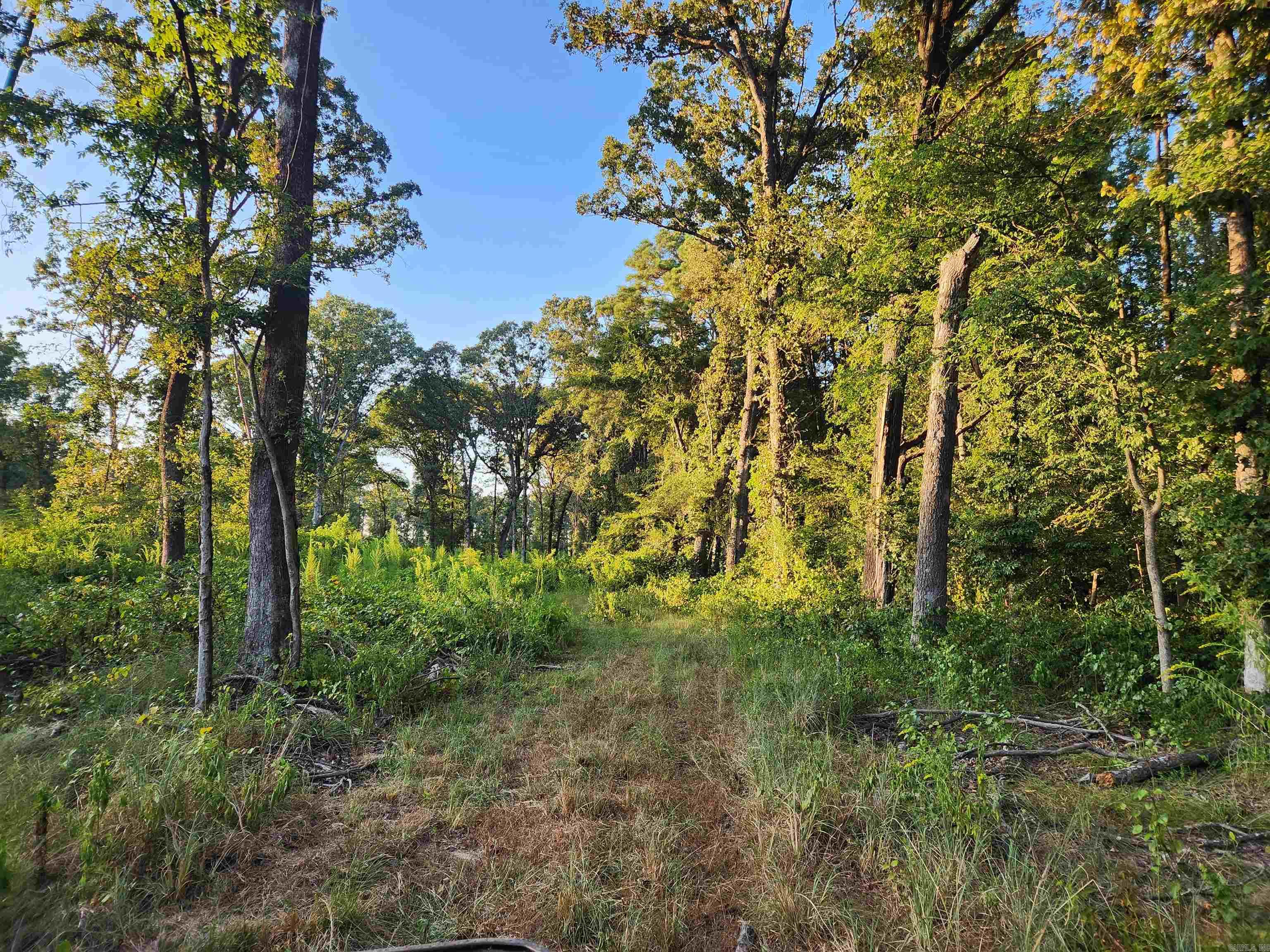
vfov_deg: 58.9
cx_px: 635
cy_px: 476
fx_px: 844
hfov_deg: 73.9
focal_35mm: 23
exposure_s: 1/180
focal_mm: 5.4
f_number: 1.8
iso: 20
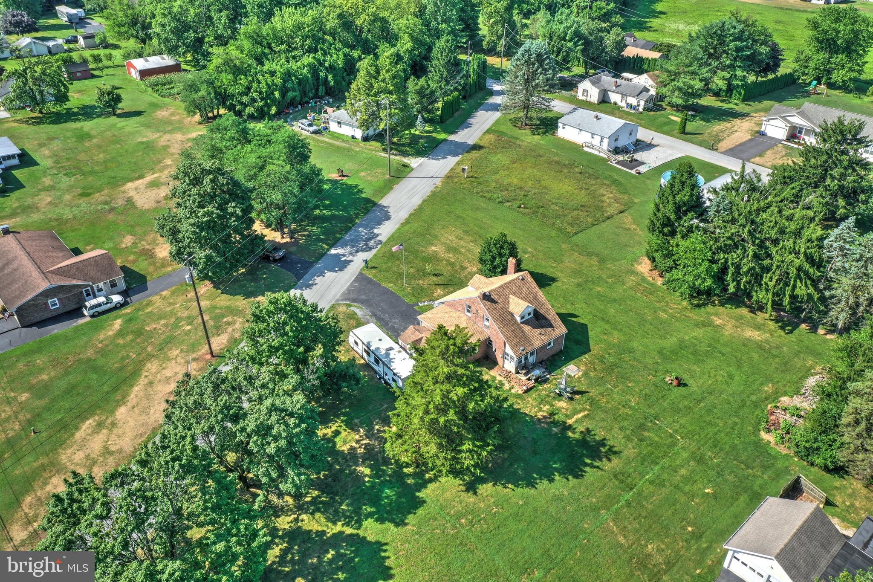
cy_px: 291
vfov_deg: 46.4
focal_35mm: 28
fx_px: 679
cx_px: 436
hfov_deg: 65.5
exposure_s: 1/400
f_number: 5.6
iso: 100
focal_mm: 10.3
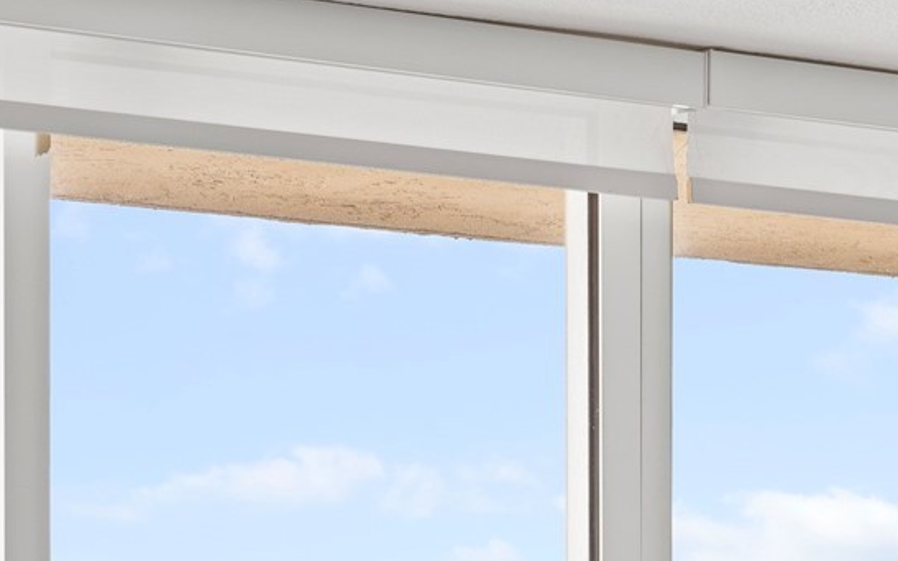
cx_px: 699
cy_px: 789
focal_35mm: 158
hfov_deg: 13.2
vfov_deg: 8.2
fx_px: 3867
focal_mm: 50
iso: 64
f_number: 8
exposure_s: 1/8
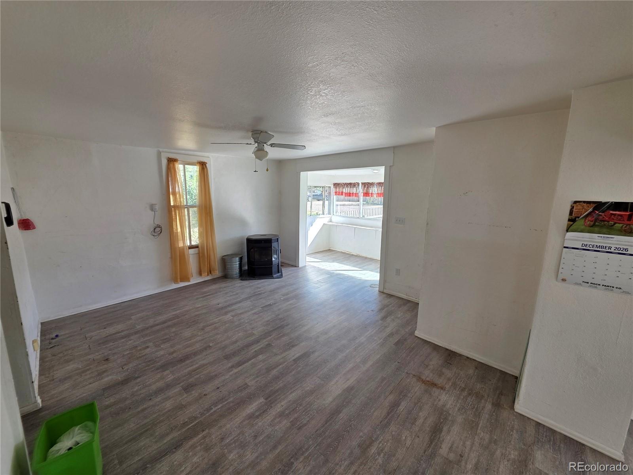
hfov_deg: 106.2
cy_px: 238
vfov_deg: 89.9
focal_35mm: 13
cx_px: 316
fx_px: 238
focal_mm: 2.2
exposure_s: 1/120
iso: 25
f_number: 1.9
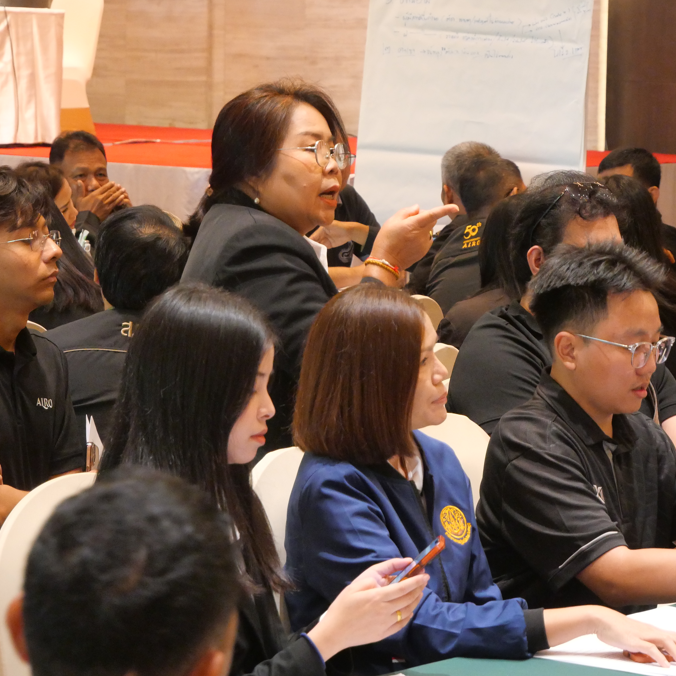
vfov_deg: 12.4
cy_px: 336
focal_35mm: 141
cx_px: 433
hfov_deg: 12.4
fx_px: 3115
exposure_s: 1/40
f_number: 5.6
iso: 3200
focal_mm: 53
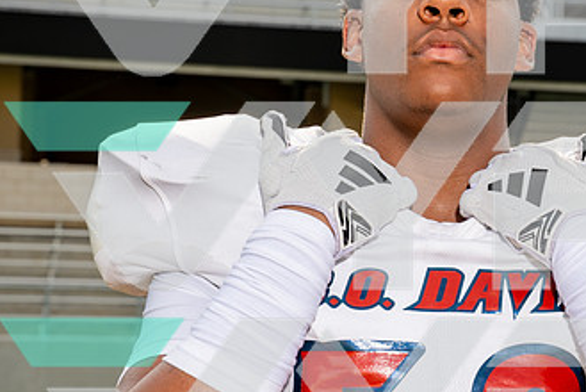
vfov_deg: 10.6
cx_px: 458
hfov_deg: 15.7
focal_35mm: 130
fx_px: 2118
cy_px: 197
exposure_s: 1/250
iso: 100
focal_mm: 70
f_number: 8
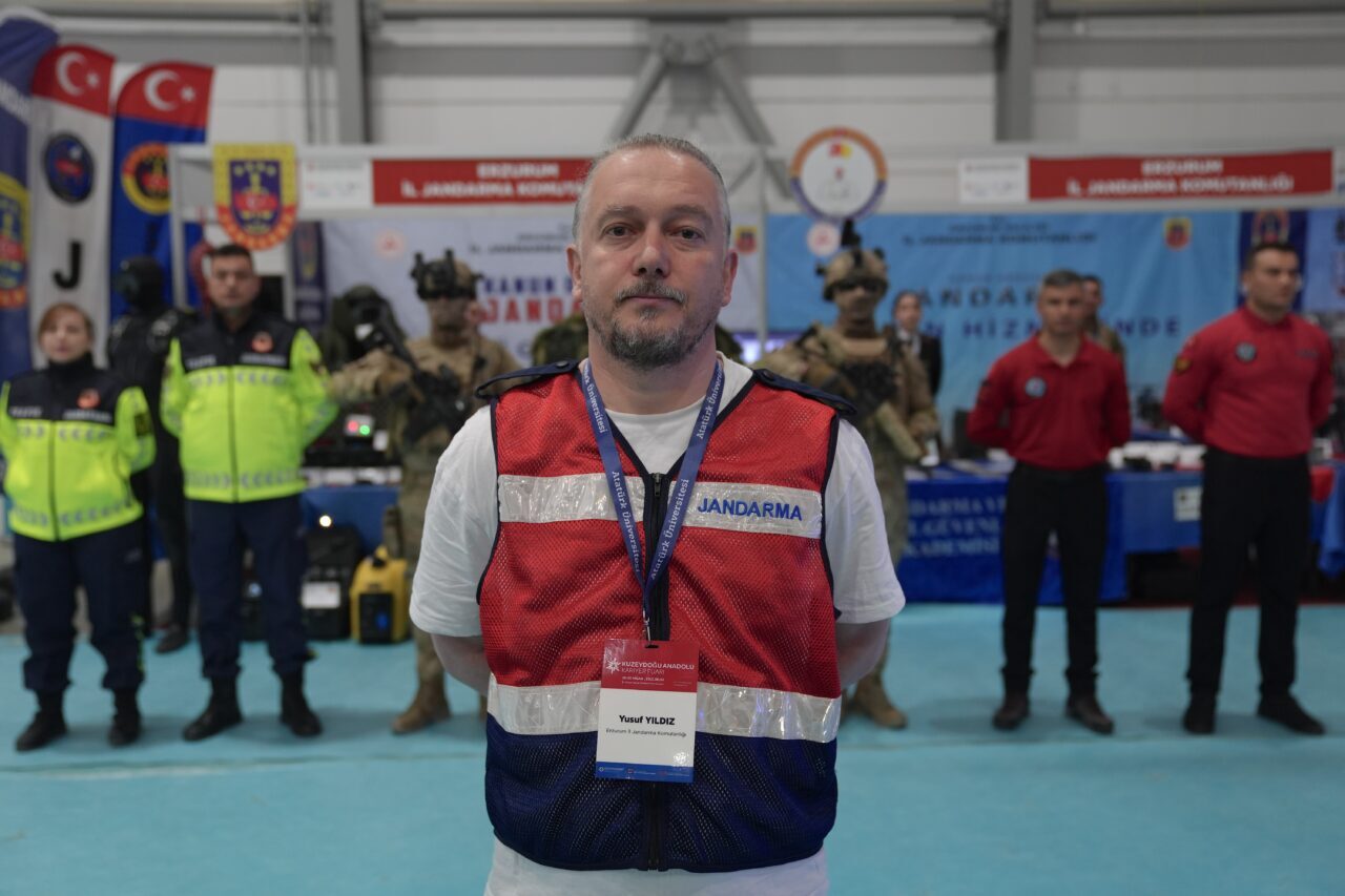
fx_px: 1195
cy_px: 448
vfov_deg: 41.1
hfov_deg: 58.7
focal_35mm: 32
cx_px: 672
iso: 1000
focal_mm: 32
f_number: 2.8
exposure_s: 1/125
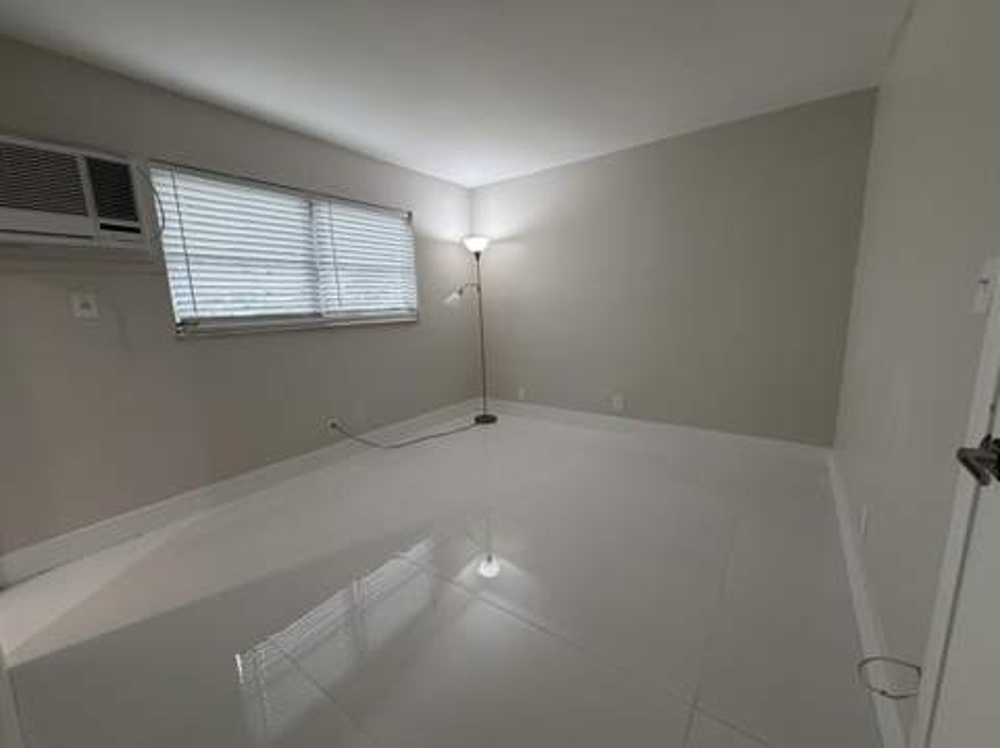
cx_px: 500
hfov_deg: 102.1
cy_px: 374
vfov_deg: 85.6
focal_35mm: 14
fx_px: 404
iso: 200
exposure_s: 1/120
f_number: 2.2
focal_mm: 2.22
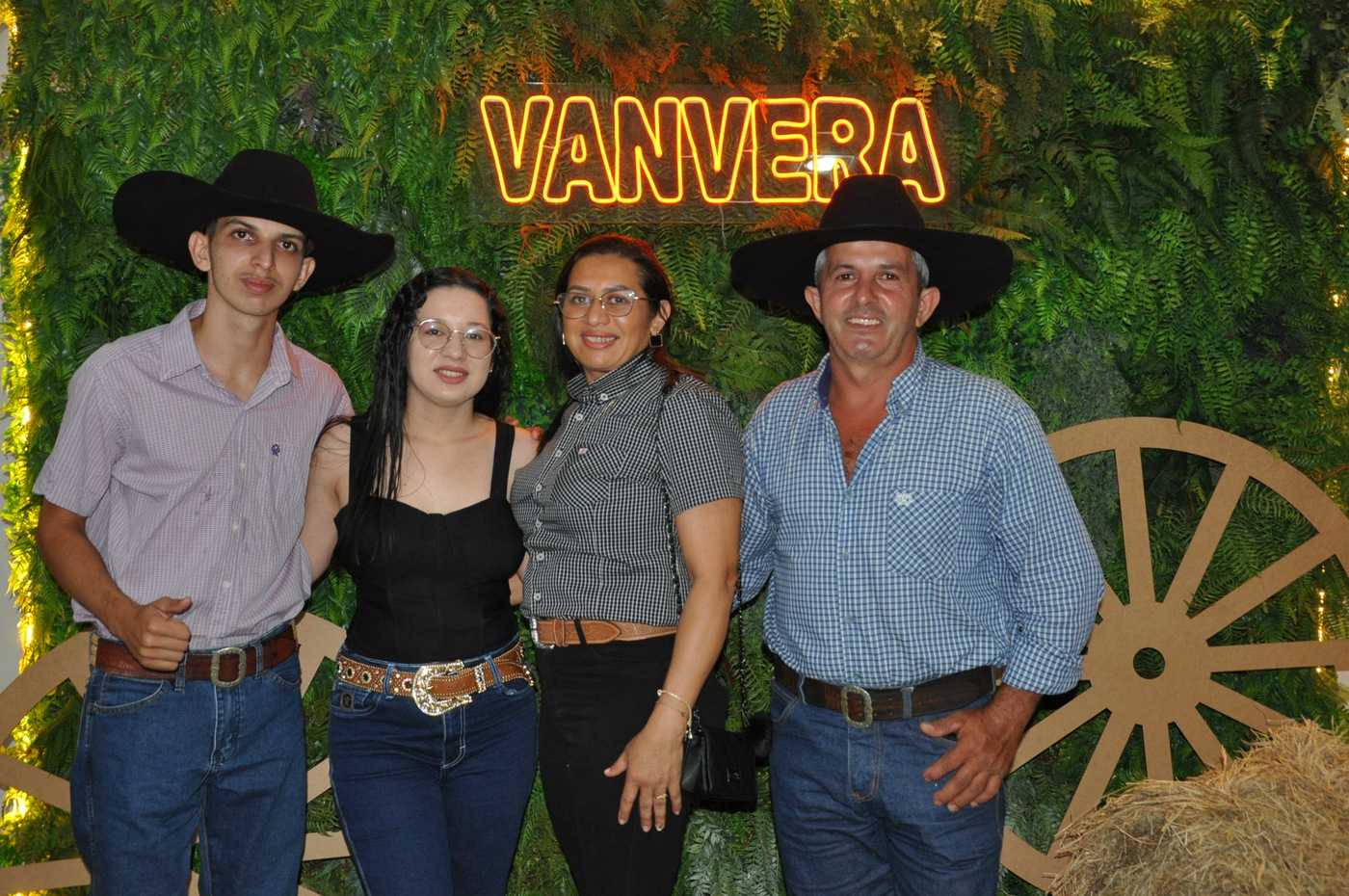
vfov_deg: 31.8
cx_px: 674
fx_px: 1572
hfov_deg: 46.4
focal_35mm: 42
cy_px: 448
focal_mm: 28
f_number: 4
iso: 800
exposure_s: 1/60
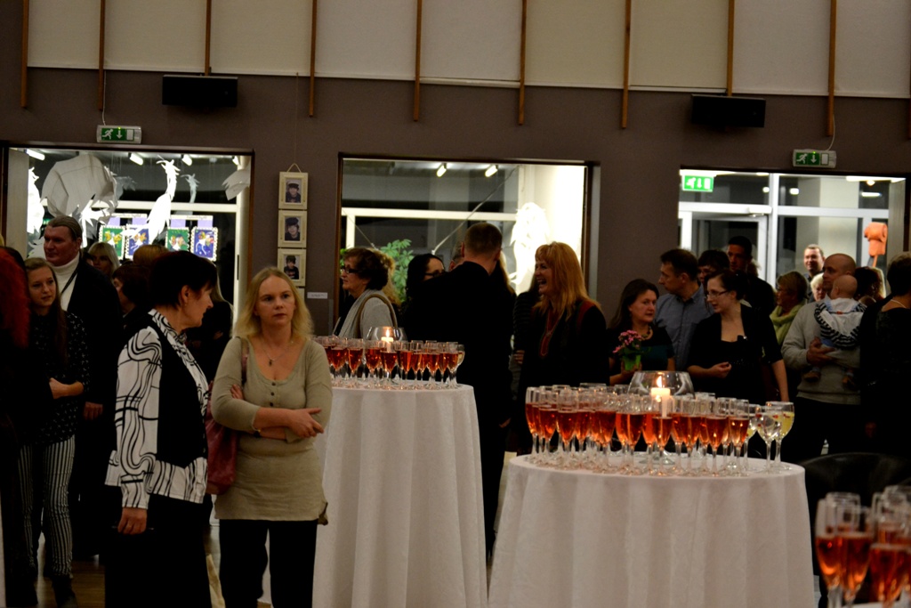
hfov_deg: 24.6
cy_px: 304
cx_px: 456
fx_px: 2088
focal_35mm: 82
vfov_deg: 16.6
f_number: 4
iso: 1400
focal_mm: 55
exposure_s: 1/60
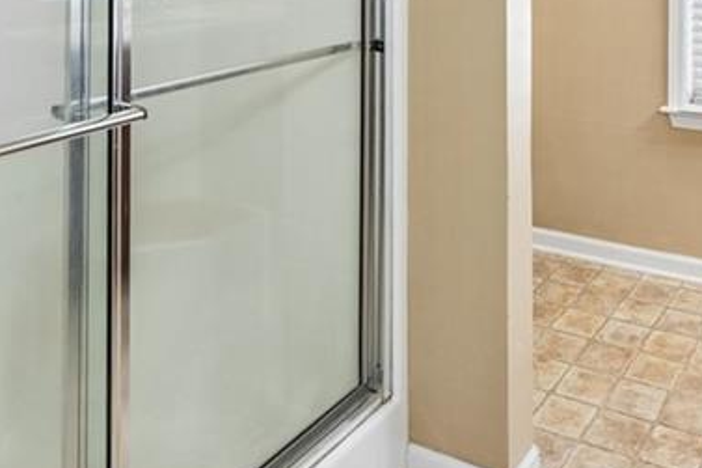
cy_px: -64
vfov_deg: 30.7
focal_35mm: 38
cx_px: 547
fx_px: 741
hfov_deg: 48.3
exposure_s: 1/10
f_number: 8
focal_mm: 14
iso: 320
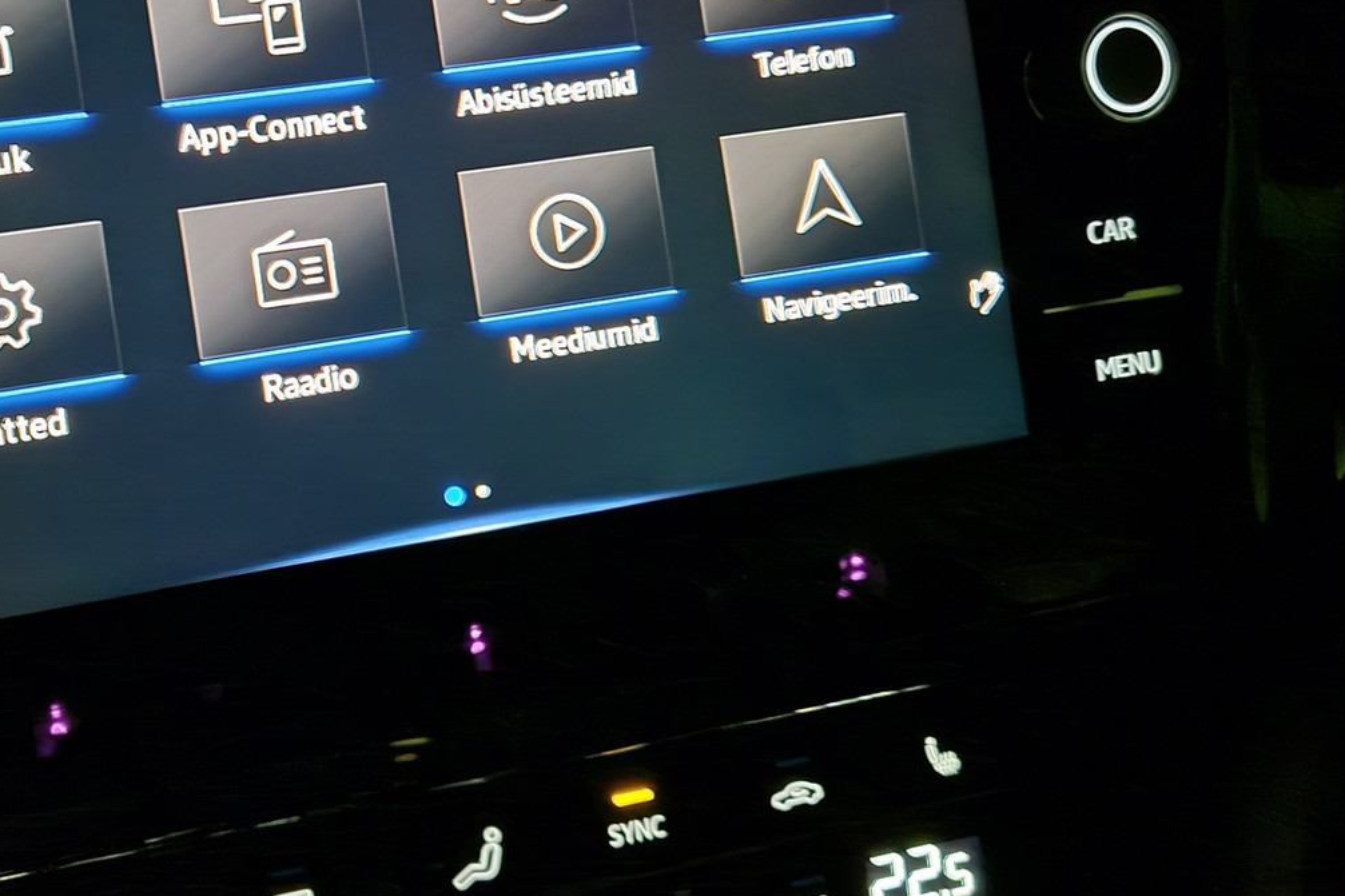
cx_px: 357
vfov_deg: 34.5
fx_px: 1419
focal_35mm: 38
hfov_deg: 49.0
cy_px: 248
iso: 3200
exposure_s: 1/5.98
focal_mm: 5.4
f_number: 1.8
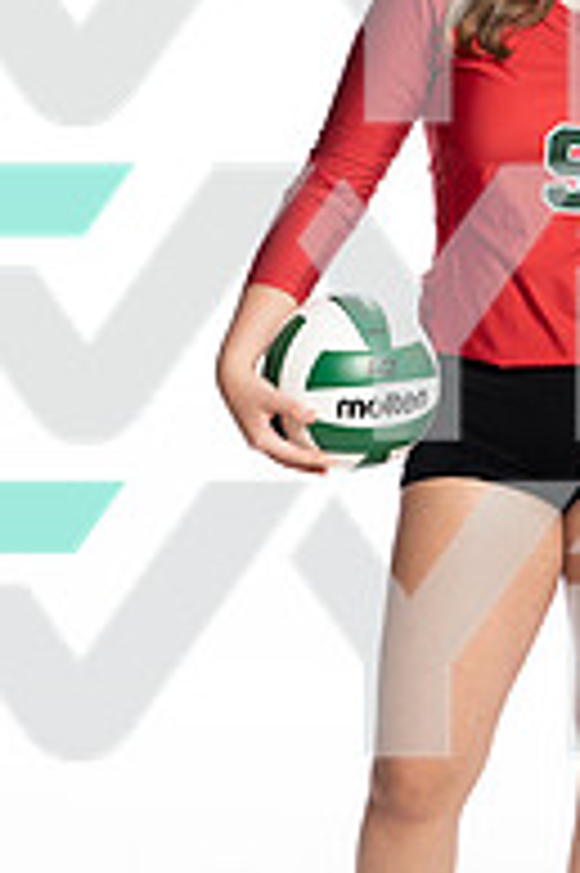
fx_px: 2808
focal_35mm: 116
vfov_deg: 17.6
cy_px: 306
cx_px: 526
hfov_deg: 11.7
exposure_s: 1/250
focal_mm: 50
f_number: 8
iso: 400
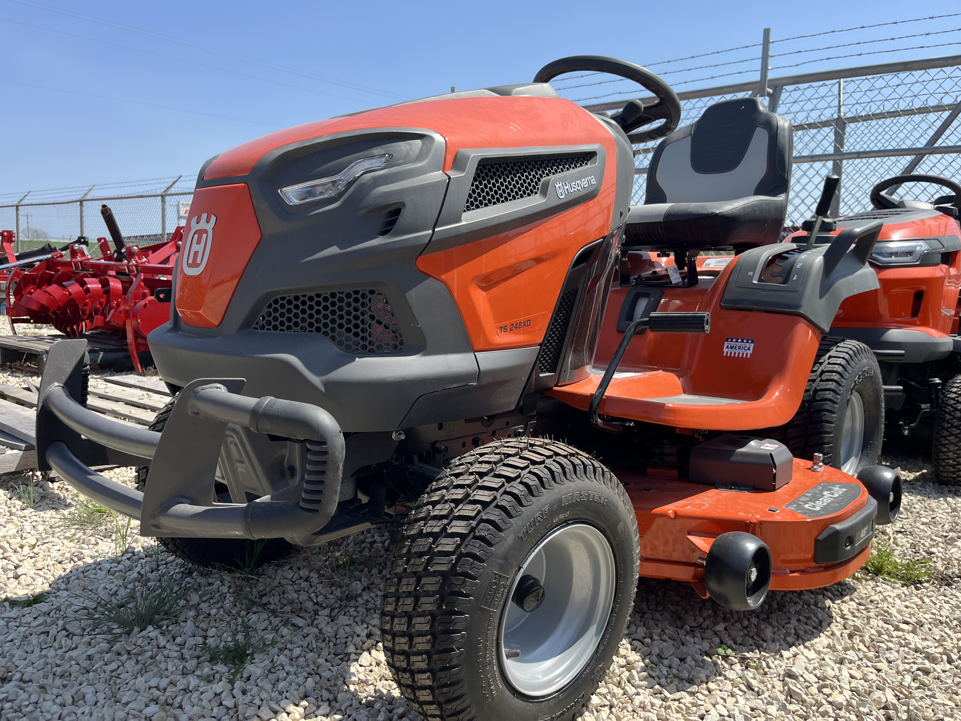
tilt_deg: -7.1
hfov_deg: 67.3
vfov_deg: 53.1
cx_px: 480
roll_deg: -0.5
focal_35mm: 26
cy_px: 360
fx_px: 722
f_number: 1.6
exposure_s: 1/1992
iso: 50
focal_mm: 5.1
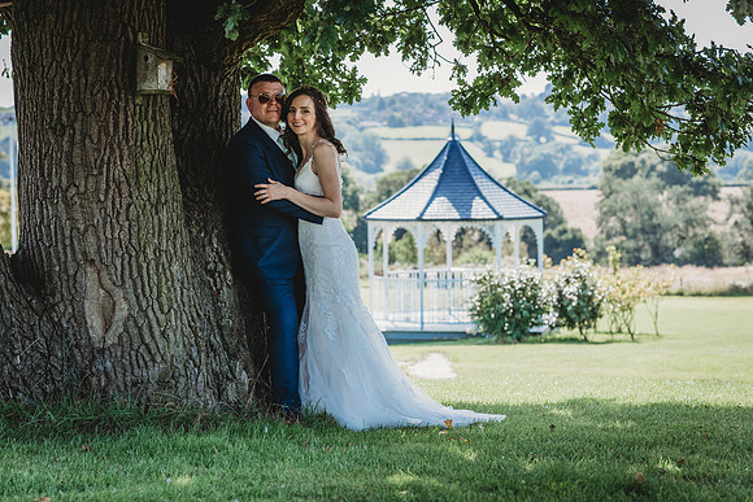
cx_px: 376
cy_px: 251
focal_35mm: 85
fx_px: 1778
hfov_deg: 23.9
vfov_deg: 16.1
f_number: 4.5
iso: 100
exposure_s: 1/250
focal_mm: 85
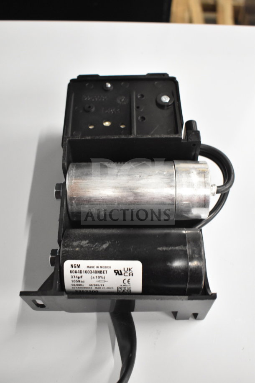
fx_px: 414
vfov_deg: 49.6
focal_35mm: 39
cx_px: 128
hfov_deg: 34.2
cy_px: 192
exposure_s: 1/40
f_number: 4
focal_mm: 26
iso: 3200
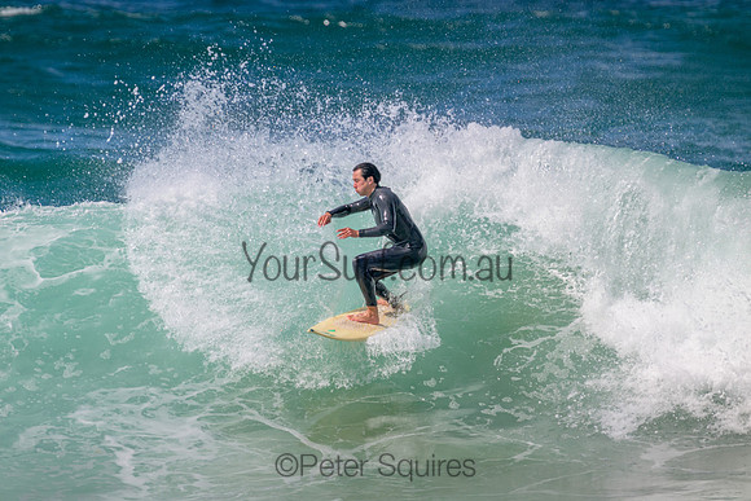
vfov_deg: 1.7
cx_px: 376
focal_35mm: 800
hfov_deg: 2.6
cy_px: 250
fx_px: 16692
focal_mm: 800
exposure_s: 1/1250
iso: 400
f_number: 11
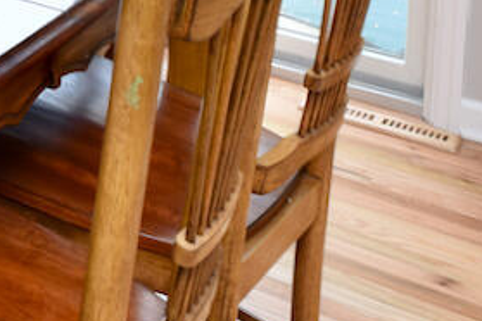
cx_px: -368
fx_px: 1044
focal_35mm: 78
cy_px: -339
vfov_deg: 14.3
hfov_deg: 19.7
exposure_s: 1/60
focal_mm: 17
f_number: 8
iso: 640
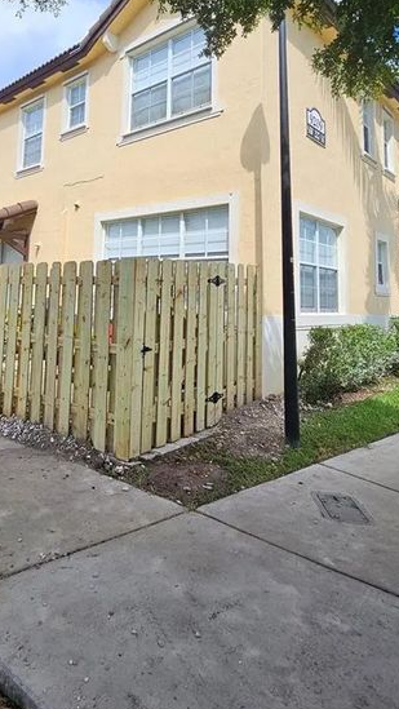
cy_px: 255
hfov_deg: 50.0
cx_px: 115
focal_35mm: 22
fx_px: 414
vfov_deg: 79.3
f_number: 2.2
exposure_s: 1/1746
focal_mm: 2.2
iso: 50
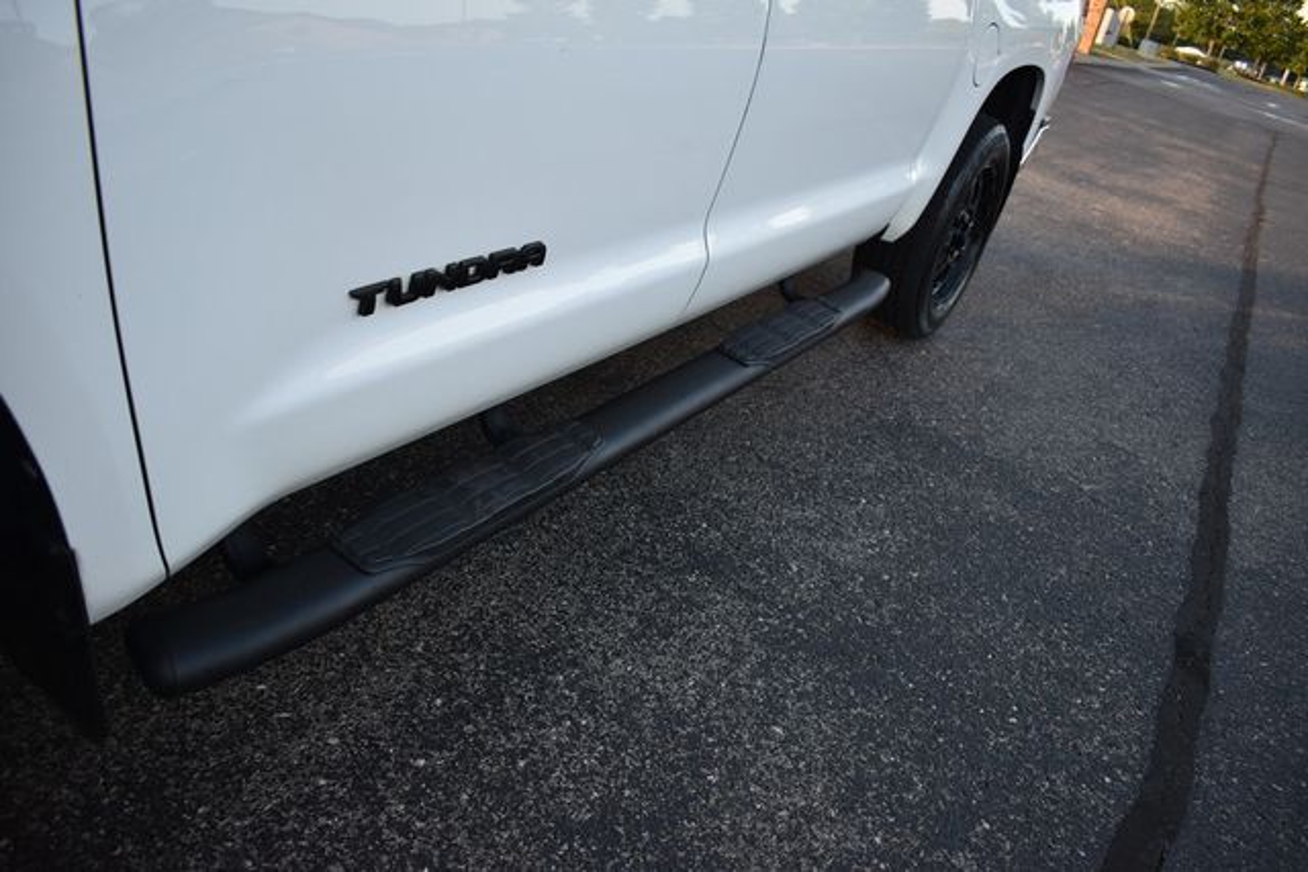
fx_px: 981
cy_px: 436
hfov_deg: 67.4
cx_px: 654
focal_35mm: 27
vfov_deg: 48.0
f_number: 3.5
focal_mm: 18
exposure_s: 1/250
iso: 400
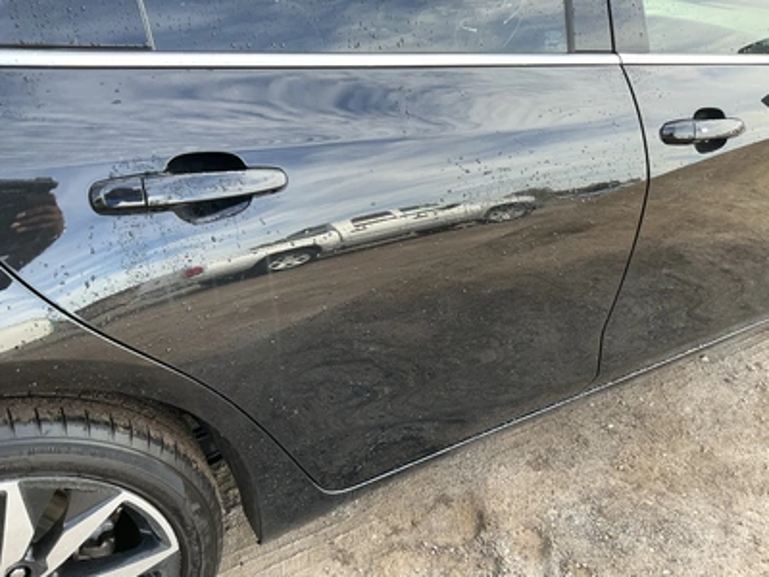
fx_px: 622
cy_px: 288
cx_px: 384
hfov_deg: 63.4
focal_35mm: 28
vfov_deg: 49.7
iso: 25
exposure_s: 1/122
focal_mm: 3
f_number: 1.8
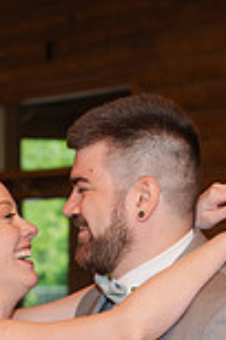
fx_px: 2072
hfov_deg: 6.2
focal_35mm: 220
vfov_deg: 9.2
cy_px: 400
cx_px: 145
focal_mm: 50
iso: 800
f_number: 3.5
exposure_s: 1/200
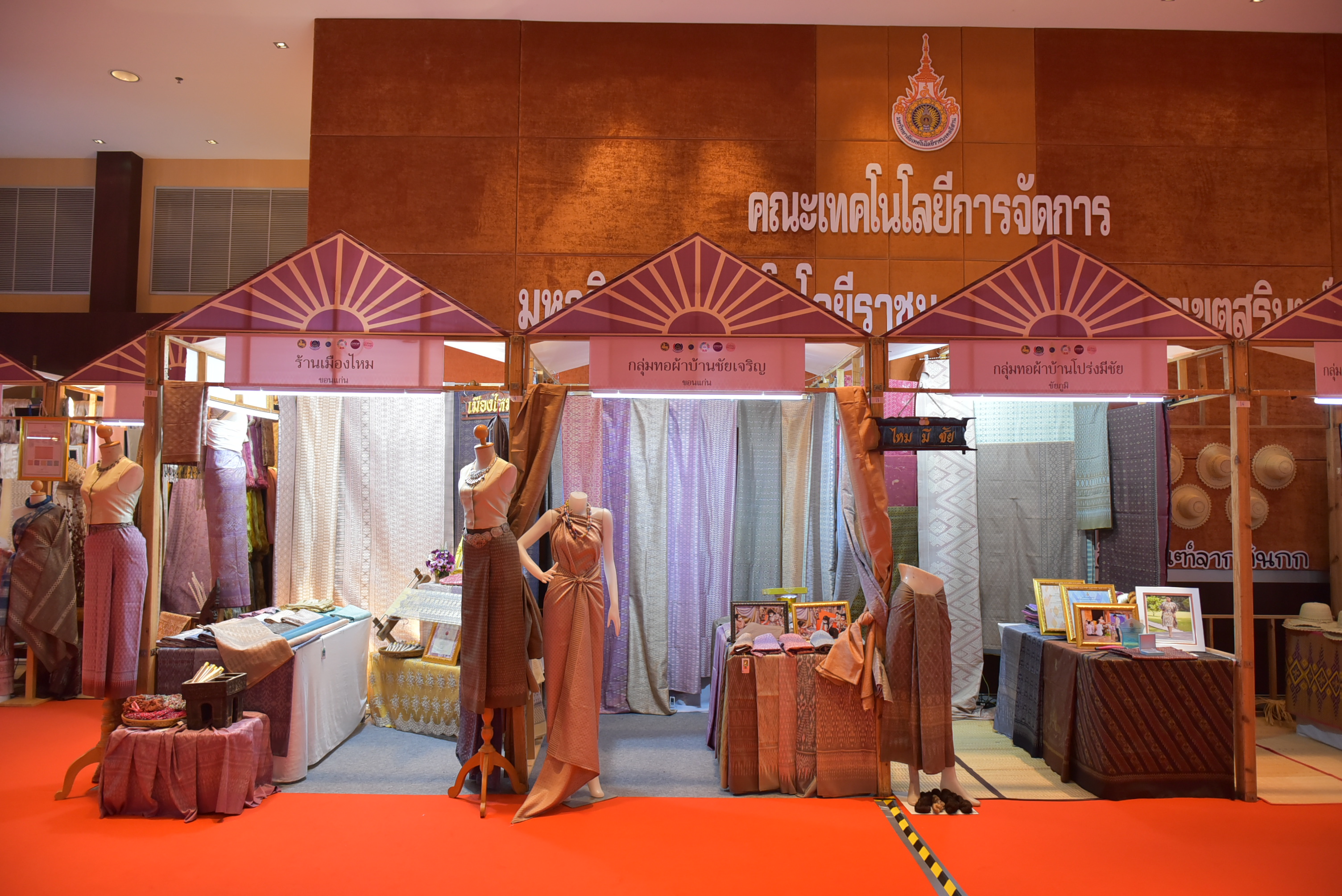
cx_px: 671
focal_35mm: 24
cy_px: 448
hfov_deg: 73.7
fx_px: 895
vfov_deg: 53.2
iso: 2200
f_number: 3.3
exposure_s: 1/500
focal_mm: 24
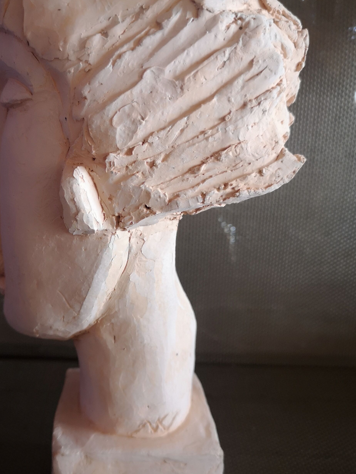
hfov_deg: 35.6
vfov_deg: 46.8
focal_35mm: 40
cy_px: 251
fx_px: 548
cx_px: 119
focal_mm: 5.58
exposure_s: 1/33.3
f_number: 1.8
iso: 320
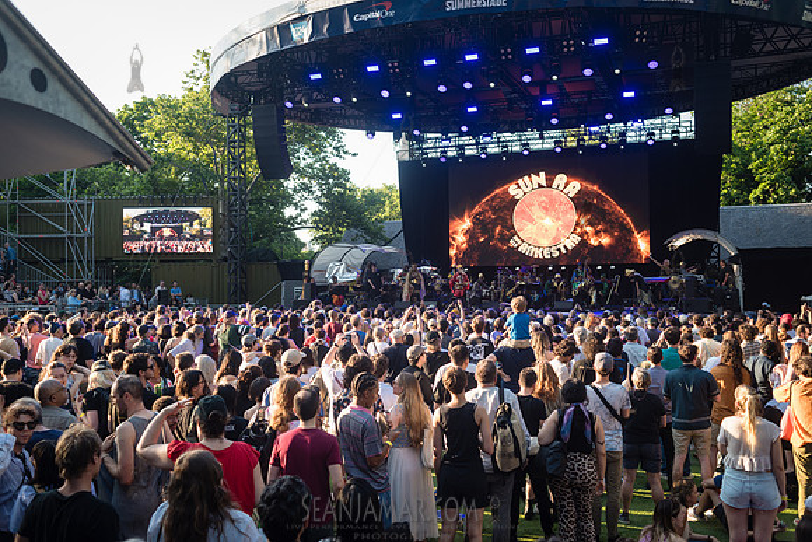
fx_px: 790
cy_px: 271
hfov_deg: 54.4
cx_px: 406
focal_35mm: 35
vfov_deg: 37.9
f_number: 3.5
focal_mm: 35
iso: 320
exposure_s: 1/500
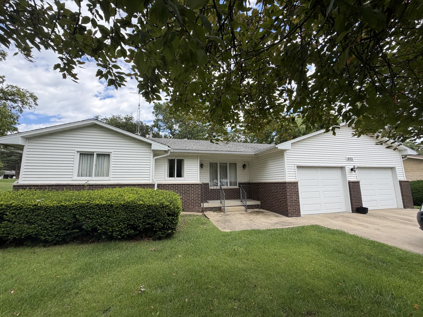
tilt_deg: +8.1
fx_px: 171
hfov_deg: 102.1
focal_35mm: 14
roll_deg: +0.8
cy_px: 158
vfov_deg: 85.7
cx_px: 212
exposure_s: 1/734
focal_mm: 2.22
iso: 40
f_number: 2.2
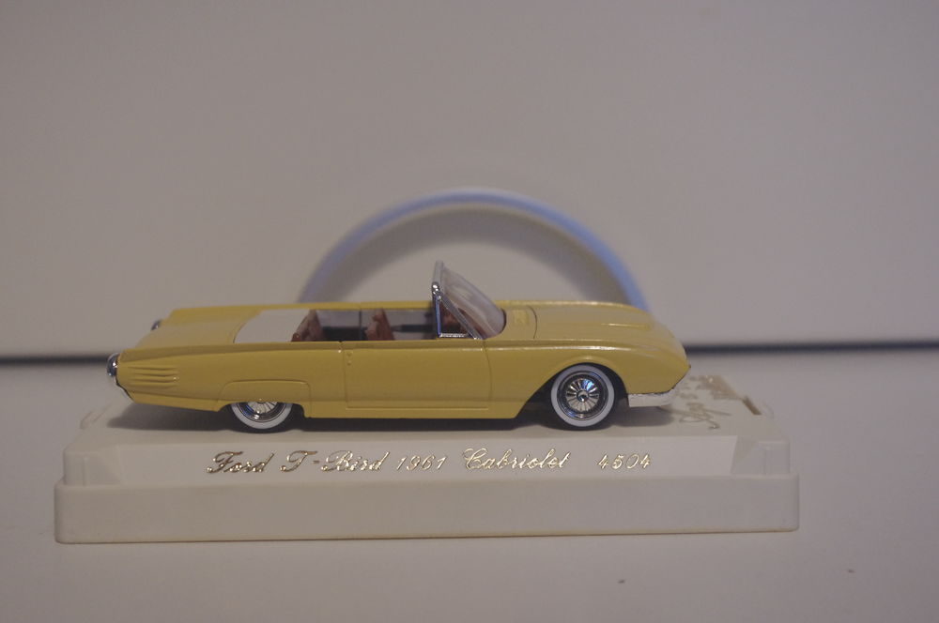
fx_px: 1355
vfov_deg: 25.9
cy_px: 312
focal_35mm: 52
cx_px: 470
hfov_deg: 38.2
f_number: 5.6
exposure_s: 1/80
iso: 2000
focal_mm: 35
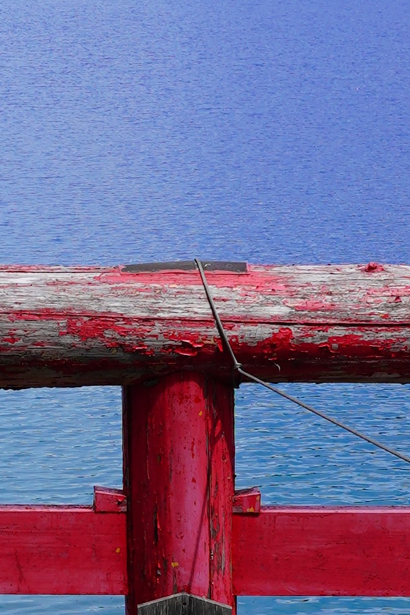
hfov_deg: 9.2
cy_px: 582
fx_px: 2478
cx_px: -186
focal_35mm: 145
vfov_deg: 14.0
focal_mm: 24
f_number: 6.7
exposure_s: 1/500
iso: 100
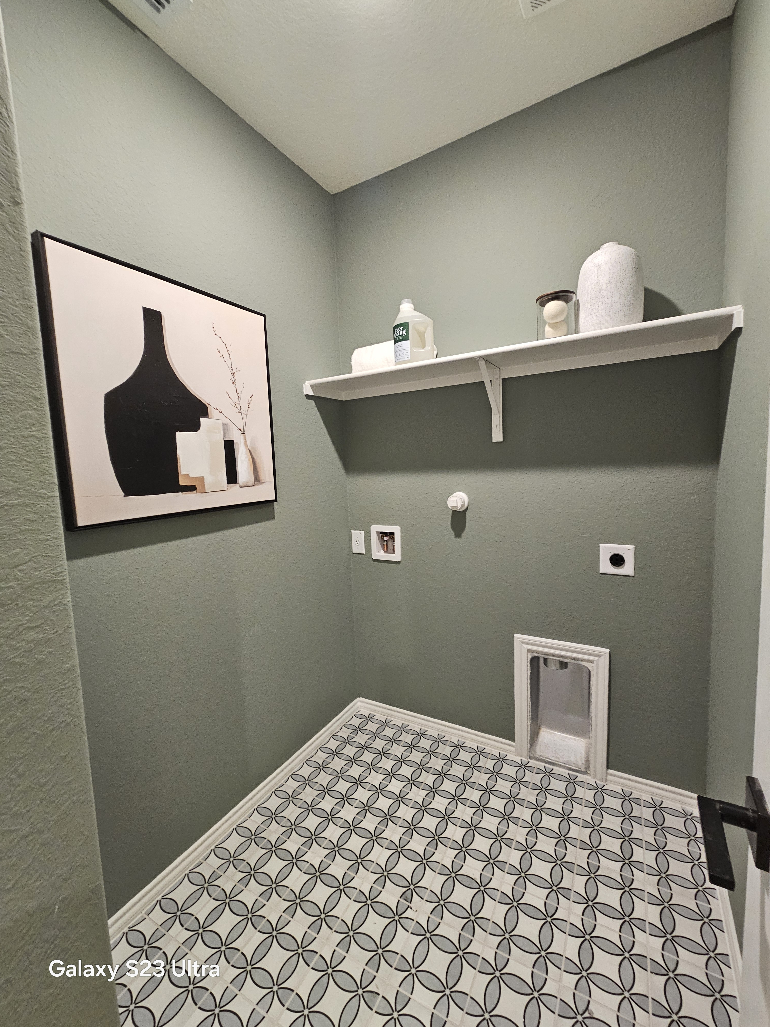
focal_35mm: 13
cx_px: 385
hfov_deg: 89.9
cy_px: 514
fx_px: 386
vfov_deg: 106.2
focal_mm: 2.2
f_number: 2.2
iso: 400
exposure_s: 1/30
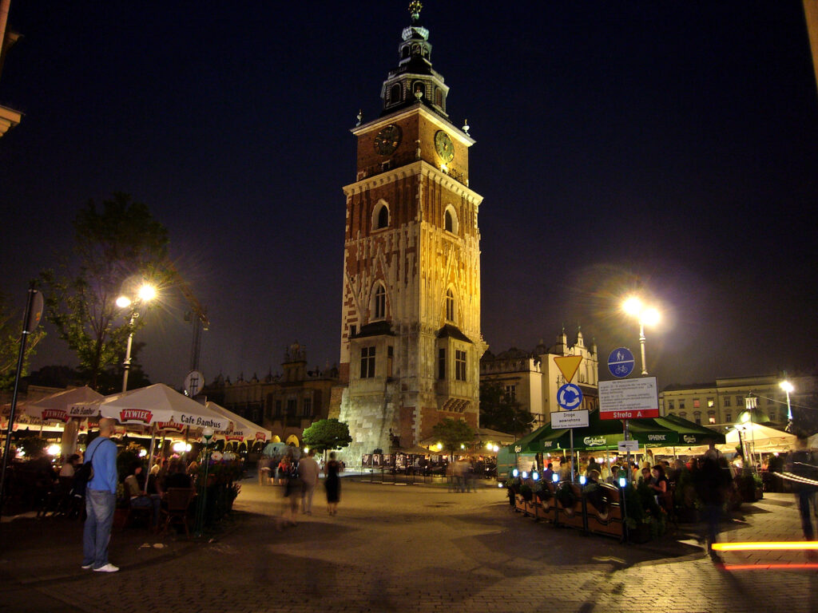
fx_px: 662
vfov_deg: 49.7
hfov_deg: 63.4
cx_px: 409
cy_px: 306
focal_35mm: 28
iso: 80
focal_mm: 4.6
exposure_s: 1.6
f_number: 2.8
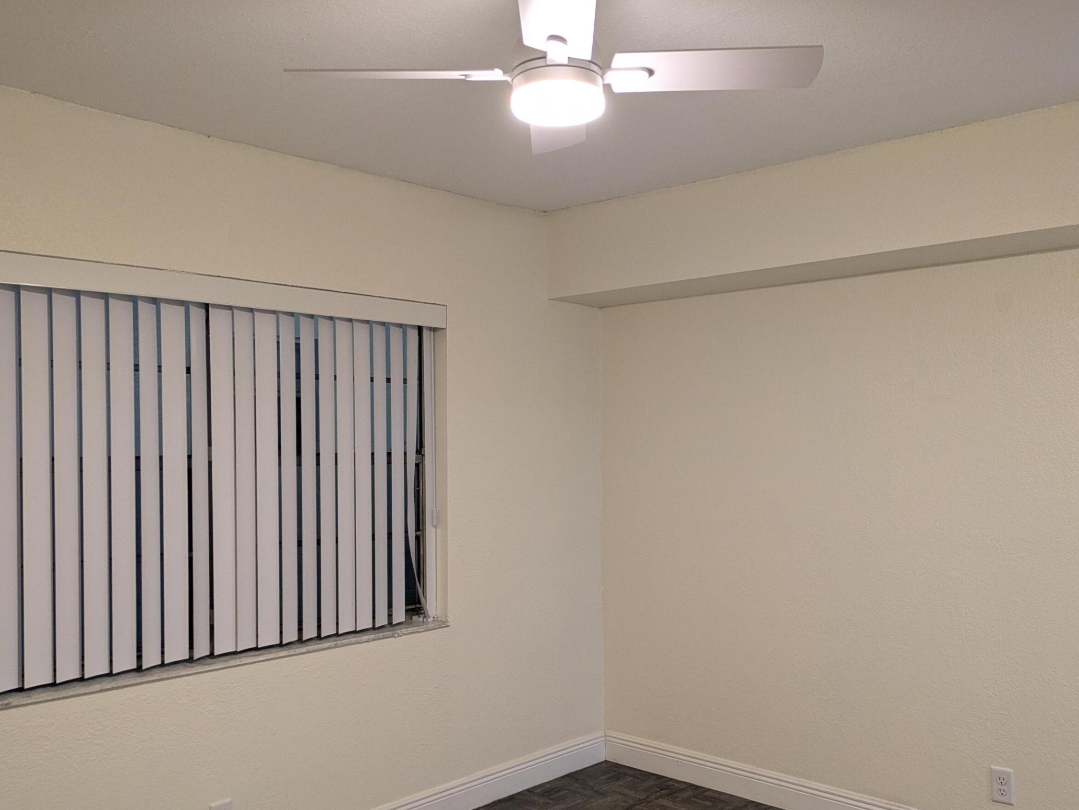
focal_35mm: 32
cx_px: 620
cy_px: 453
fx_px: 998
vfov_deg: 44.1
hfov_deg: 56.6
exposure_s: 1/60
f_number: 1.89
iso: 158
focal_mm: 5.43
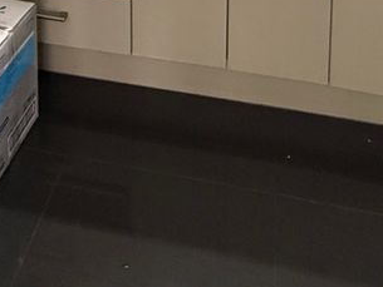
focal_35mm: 55
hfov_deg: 34.9
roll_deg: +0.2
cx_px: 162
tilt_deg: -7.3
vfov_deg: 18.5
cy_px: -273
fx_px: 609
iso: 400
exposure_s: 1/100
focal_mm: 2.22
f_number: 2.2
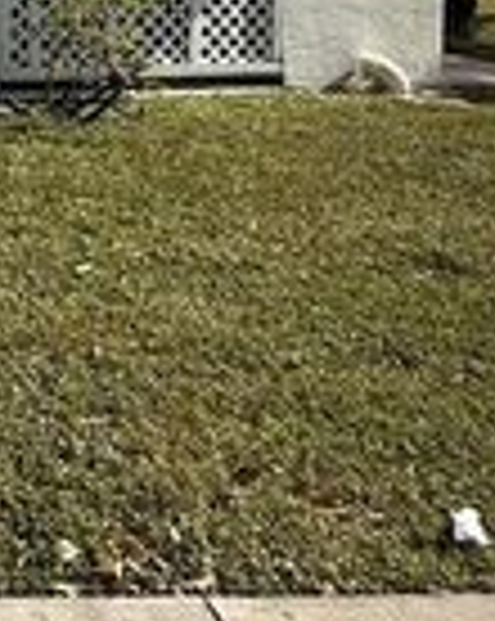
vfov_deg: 26.3
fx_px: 1211
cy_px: -74
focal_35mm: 66
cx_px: -266
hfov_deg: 19.8
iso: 50
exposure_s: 1/2165
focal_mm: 2.22
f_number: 2.2
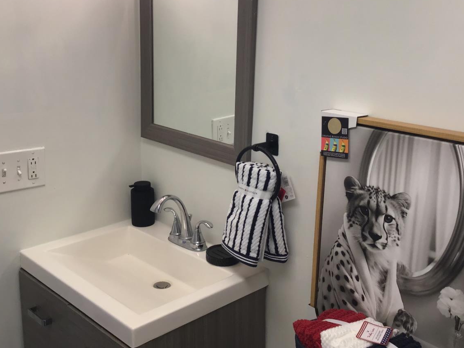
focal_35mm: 41
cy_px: 140
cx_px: 212
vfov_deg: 35.0
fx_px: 550
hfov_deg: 45.7
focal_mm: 3.3
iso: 32
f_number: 2.4
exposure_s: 1/60
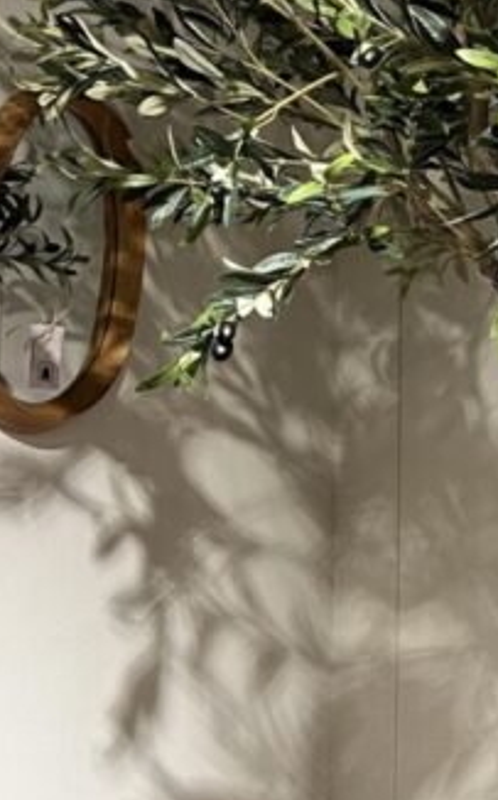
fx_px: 1720
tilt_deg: +2.4
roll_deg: -1.1
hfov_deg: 16.2
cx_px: 464
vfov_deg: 26.1
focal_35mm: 79
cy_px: 308
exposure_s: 1/50
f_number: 1.5
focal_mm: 5.7
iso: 160
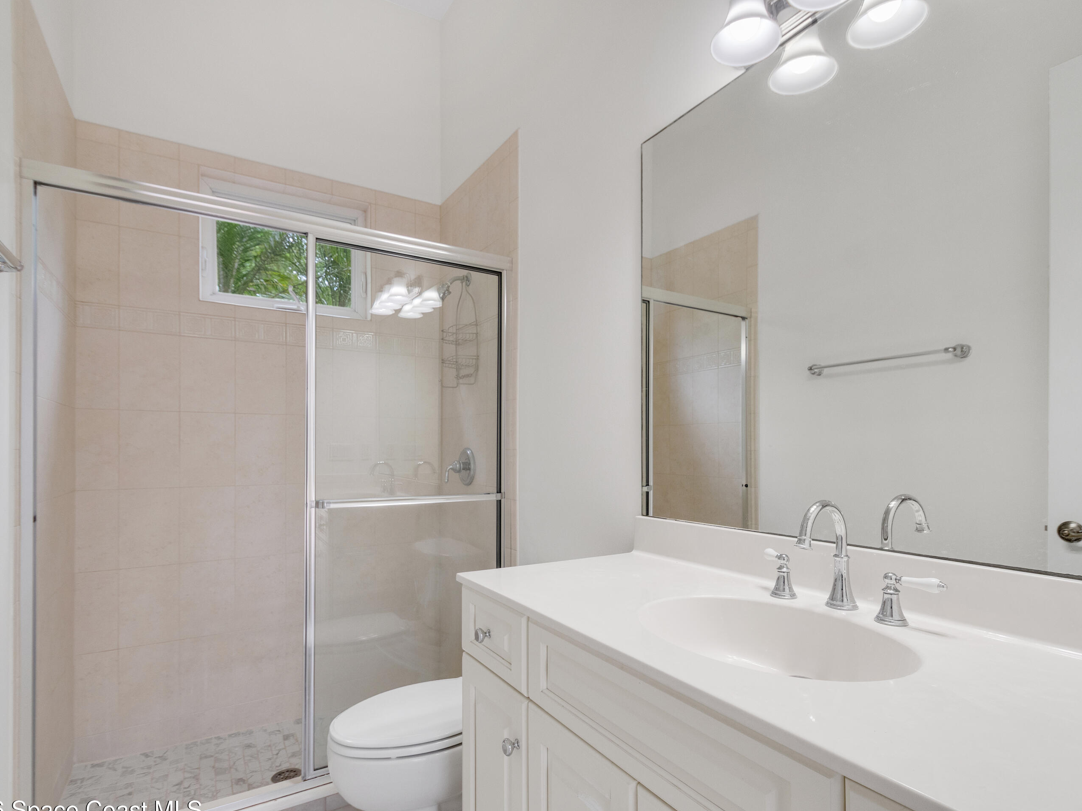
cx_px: 569
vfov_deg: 74.7
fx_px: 531
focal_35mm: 17
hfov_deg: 90.9
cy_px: 424
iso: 320
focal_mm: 10
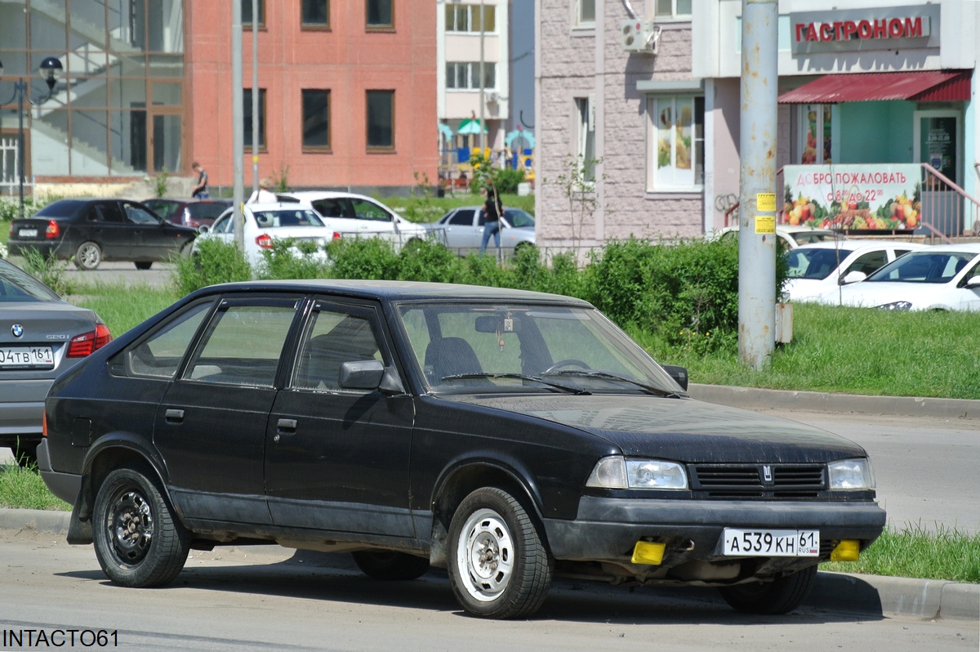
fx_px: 6337
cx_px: 490
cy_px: 326
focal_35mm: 233
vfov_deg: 5.9
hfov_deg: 8.8
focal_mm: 86.5
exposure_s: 1/640
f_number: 5
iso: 100
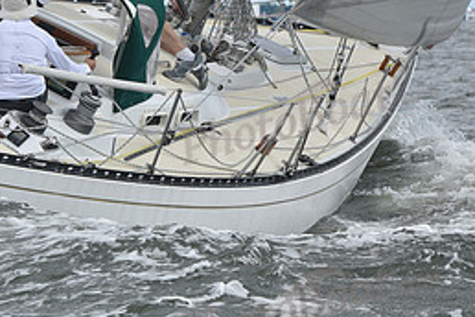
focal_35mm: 315
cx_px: 87
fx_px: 4156
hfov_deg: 6.5
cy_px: 47
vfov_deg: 4.4
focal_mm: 140
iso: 250
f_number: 9
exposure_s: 1/800
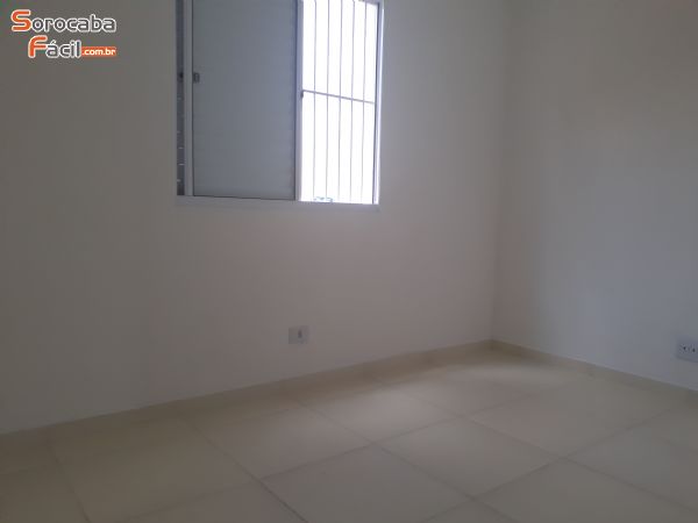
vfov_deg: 51.4
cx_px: 349
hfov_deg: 65.3
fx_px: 544
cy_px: 262
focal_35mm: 27
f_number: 1.9
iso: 40
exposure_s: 1/196
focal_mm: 3.6
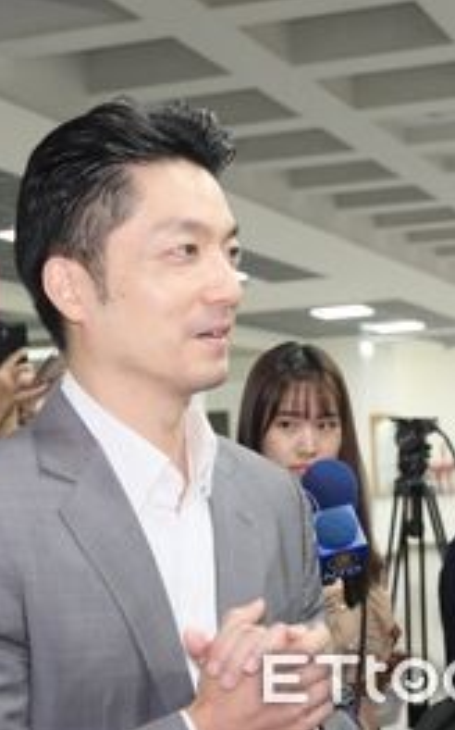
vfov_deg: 33.0
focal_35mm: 62
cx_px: 214
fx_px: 1232
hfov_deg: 20.9
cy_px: 365
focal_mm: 26.6
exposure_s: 1/160
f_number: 2.8
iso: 2000
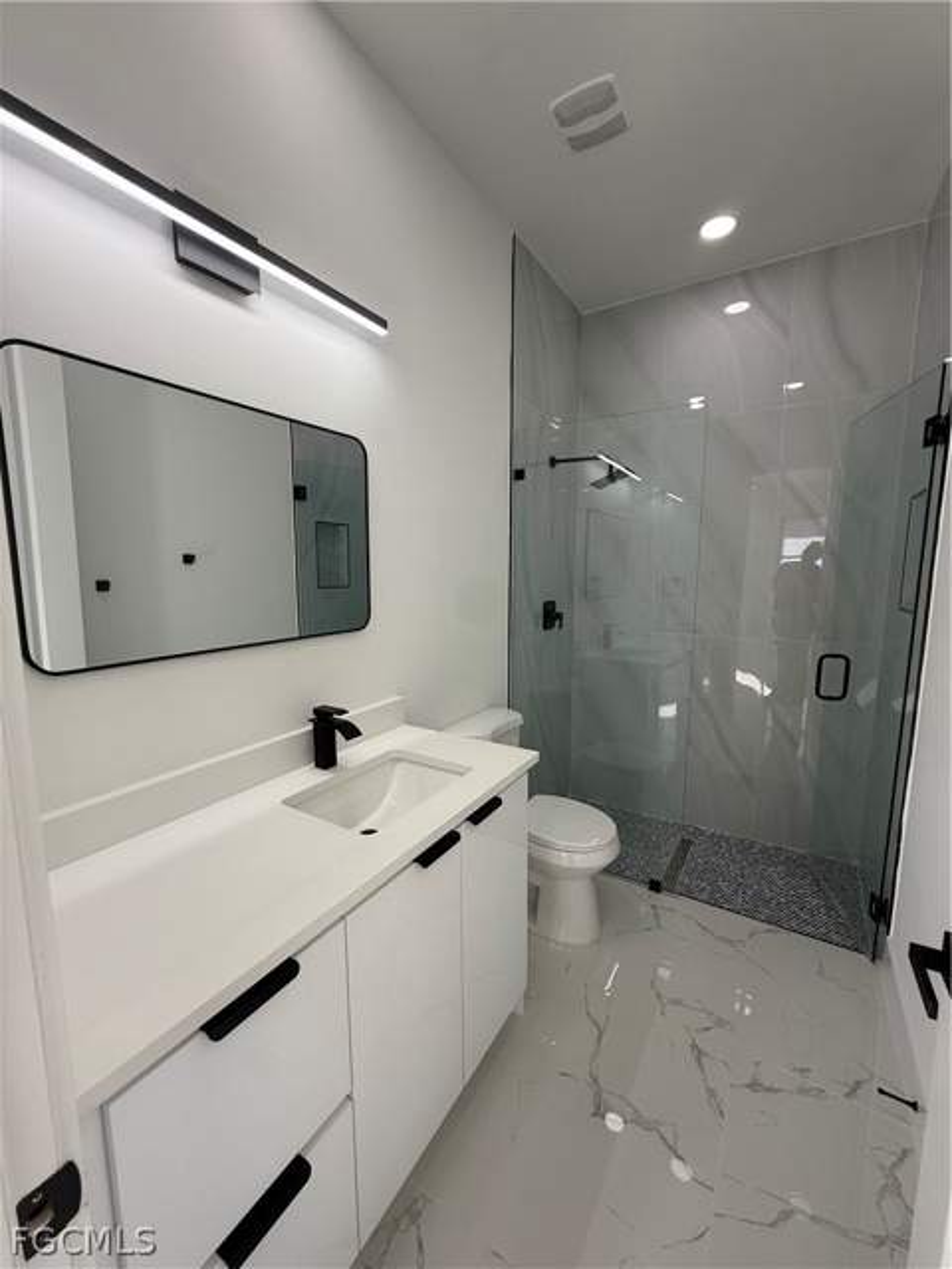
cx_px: 476
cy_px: 634
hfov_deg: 85.7
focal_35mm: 14
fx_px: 513
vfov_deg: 102.1
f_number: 2.2
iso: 50
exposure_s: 1/130
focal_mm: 2.22
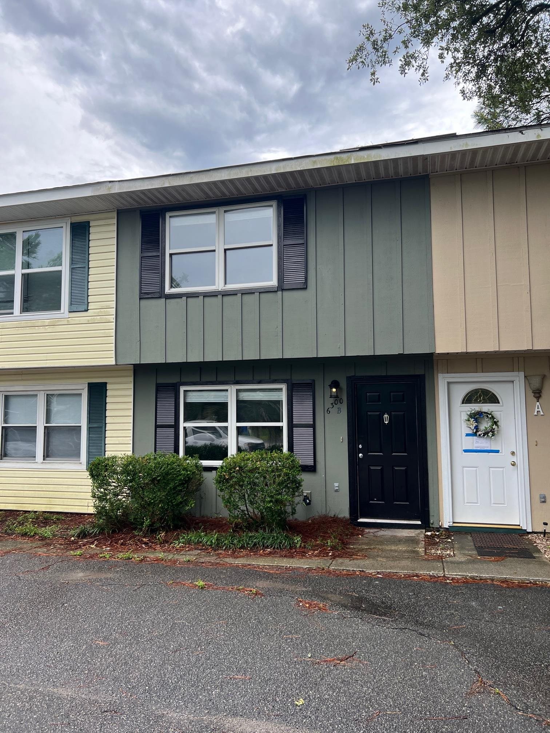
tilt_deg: +1.7
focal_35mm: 26
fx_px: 551
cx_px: 275
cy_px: 366
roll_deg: -2.2
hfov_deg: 53.1
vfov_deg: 67.3
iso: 50
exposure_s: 1/991
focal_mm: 5.7
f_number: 1.5
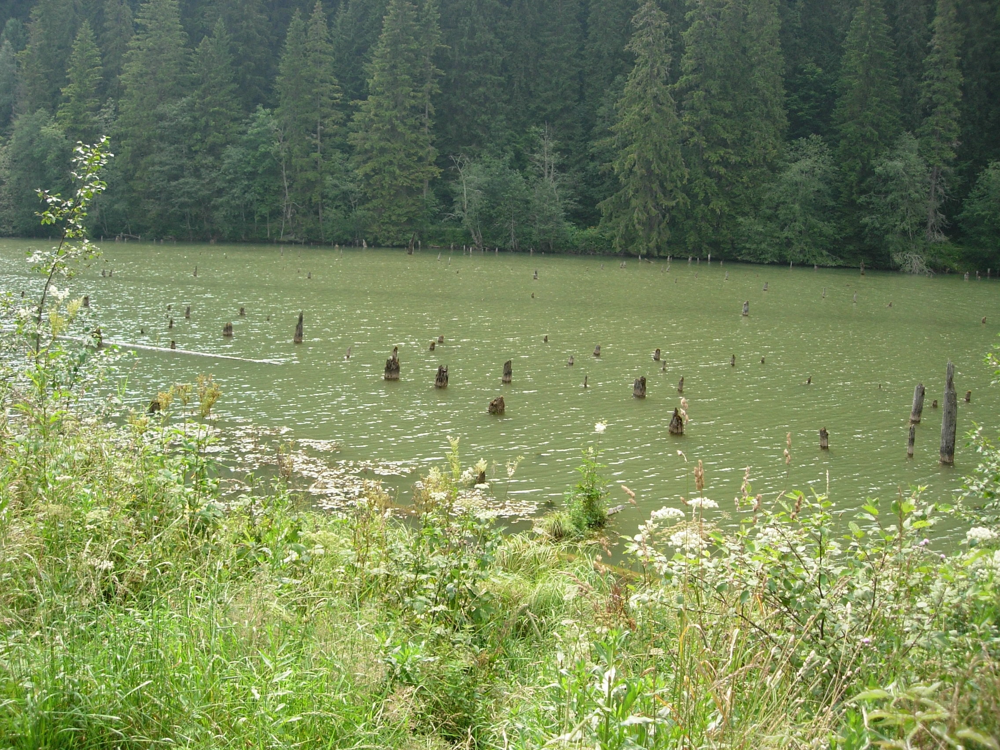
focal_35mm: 38
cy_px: 375
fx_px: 1098
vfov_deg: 37.7
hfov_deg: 49.0
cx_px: 500
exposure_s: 1/497
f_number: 2.8
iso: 79
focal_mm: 7.8
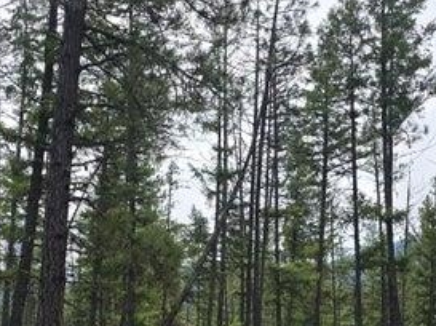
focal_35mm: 54
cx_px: 270
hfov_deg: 35.4
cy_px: 275
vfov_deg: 26.3
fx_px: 679
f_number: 1.7
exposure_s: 1/1339
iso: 12
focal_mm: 6.3
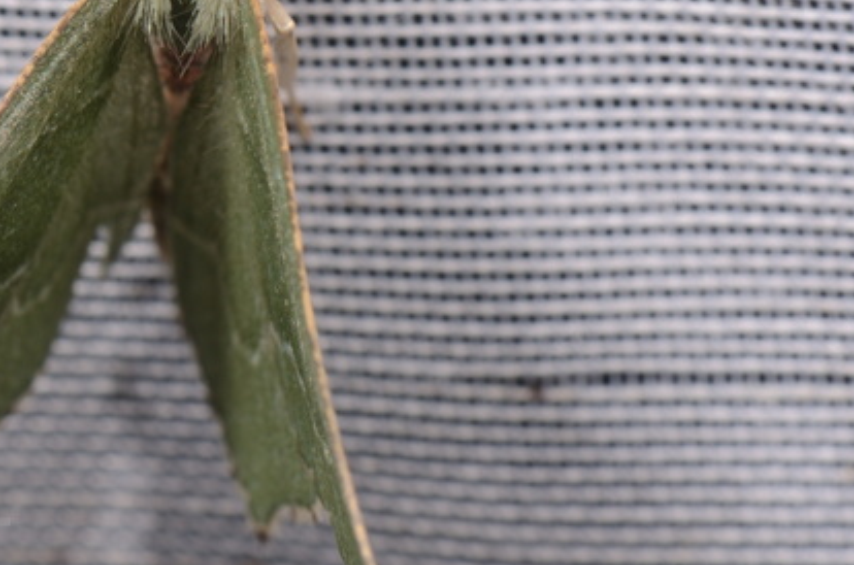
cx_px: 177
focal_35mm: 244
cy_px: 60
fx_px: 5774
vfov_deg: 5.6
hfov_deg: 8.4
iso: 100
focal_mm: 85
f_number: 22
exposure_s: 1/60
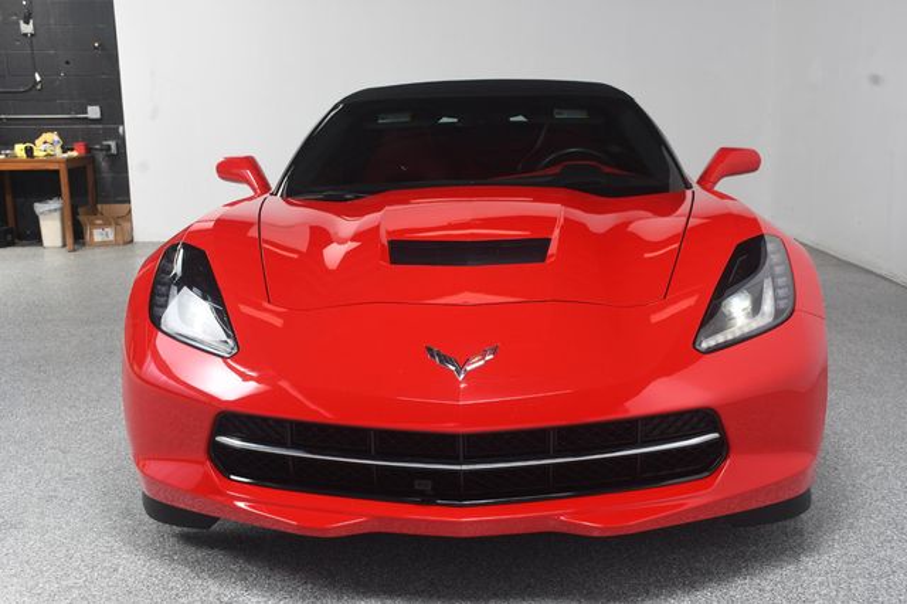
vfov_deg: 28.0
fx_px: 1209
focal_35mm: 48
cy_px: 302
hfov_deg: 41.1
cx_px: 454
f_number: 9
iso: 100
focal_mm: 32
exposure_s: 1/160
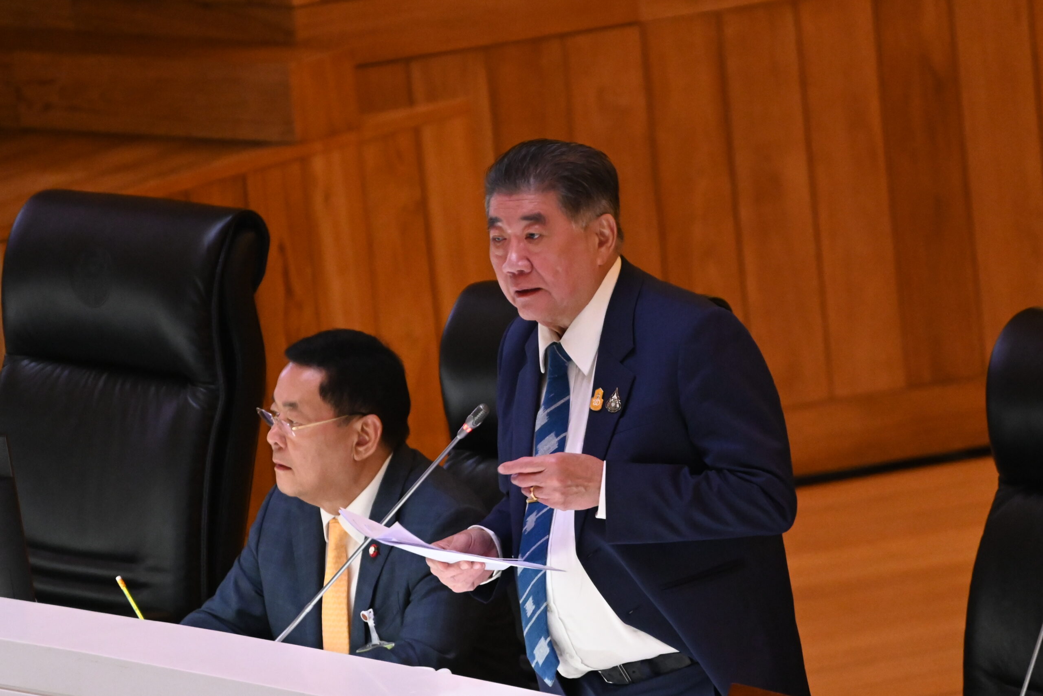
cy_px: 348
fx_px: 21729
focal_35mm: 750
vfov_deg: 1.8
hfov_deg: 2.7
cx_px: 522
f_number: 5.6
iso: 8000
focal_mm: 500
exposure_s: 1/160
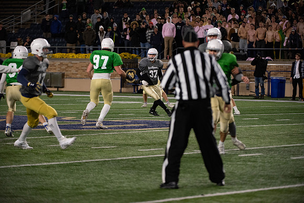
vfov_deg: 6.9
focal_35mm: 200
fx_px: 1689
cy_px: 102
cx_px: 152
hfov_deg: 10.3
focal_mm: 200
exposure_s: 1/500
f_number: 4
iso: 2800
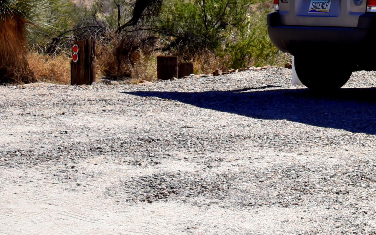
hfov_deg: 17.4
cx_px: 474
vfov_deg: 11.2
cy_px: -99
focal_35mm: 113
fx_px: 1158
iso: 2000
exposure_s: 1/1600
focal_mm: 38
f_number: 16
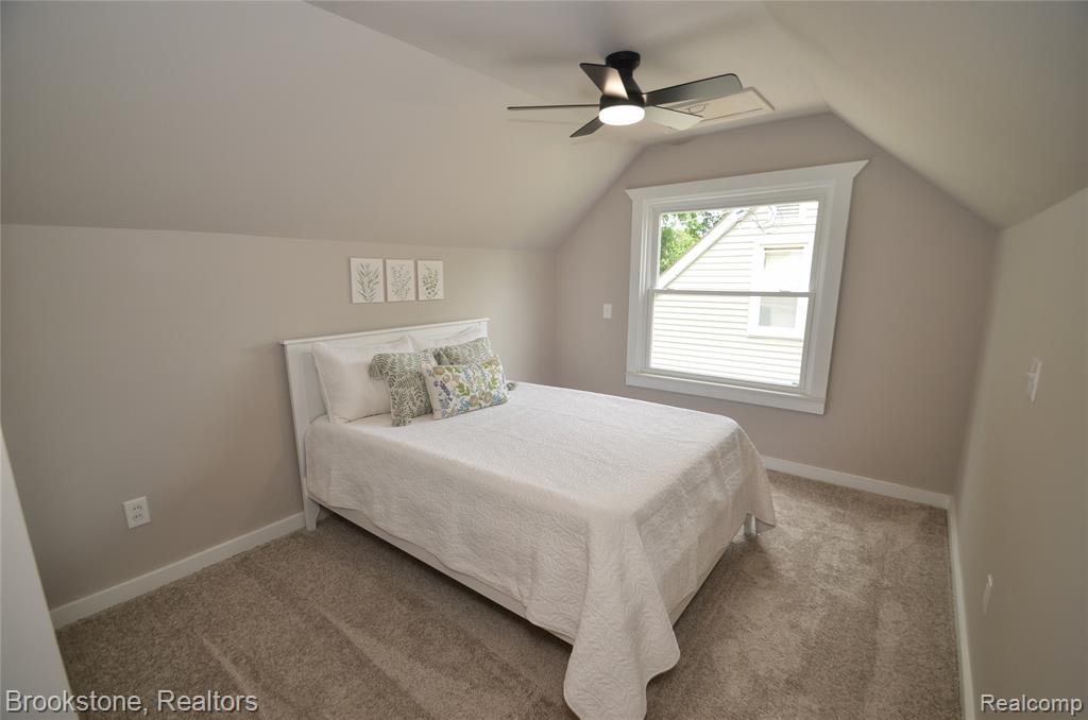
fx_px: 452
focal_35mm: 15
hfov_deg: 100.5
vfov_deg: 77.1
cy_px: 360
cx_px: 544
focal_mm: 10
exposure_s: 1/100
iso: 200
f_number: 5
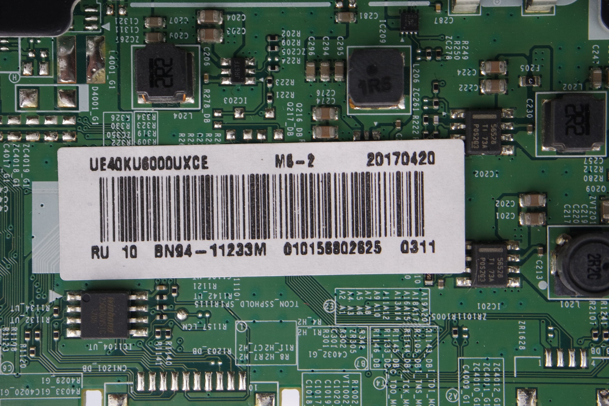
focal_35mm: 72
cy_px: 203
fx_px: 1218
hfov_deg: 28.1
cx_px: 304
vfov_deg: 18.9
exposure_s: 1/80
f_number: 5.6
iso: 200
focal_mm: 27
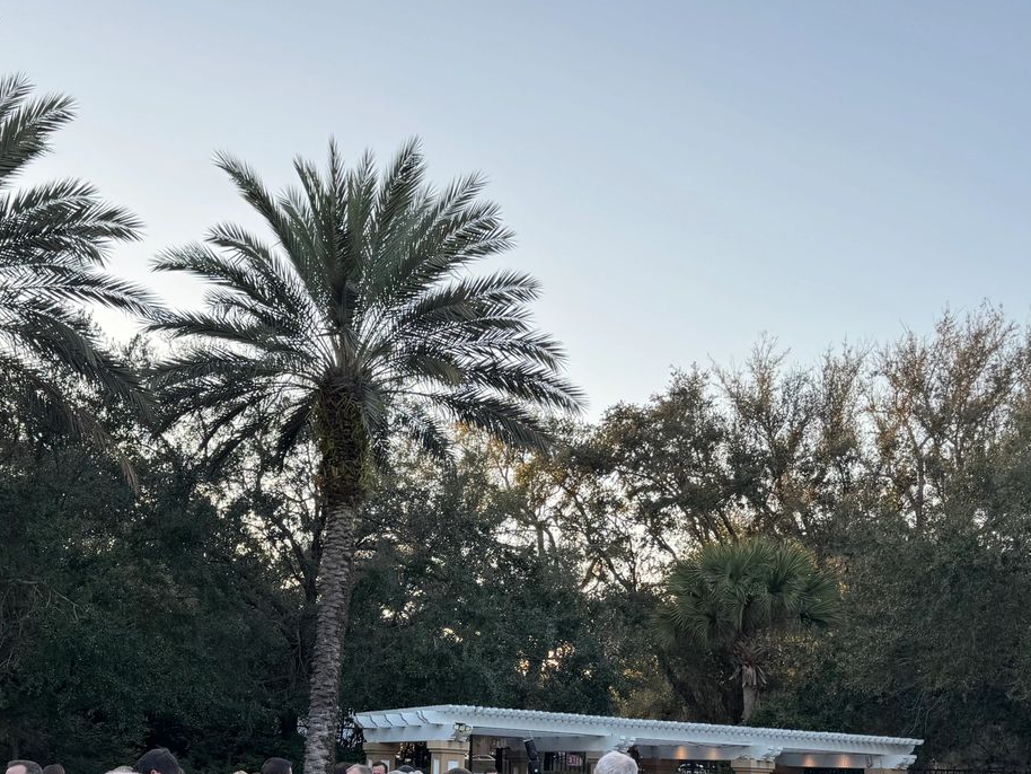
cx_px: 336
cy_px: 628
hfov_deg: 44.1
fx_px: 1251
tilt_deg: +6.2
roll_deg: -1.5
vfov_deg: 33.3
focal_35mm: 42
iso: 80
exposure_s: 1/484
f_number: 1.78
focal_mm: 6.76
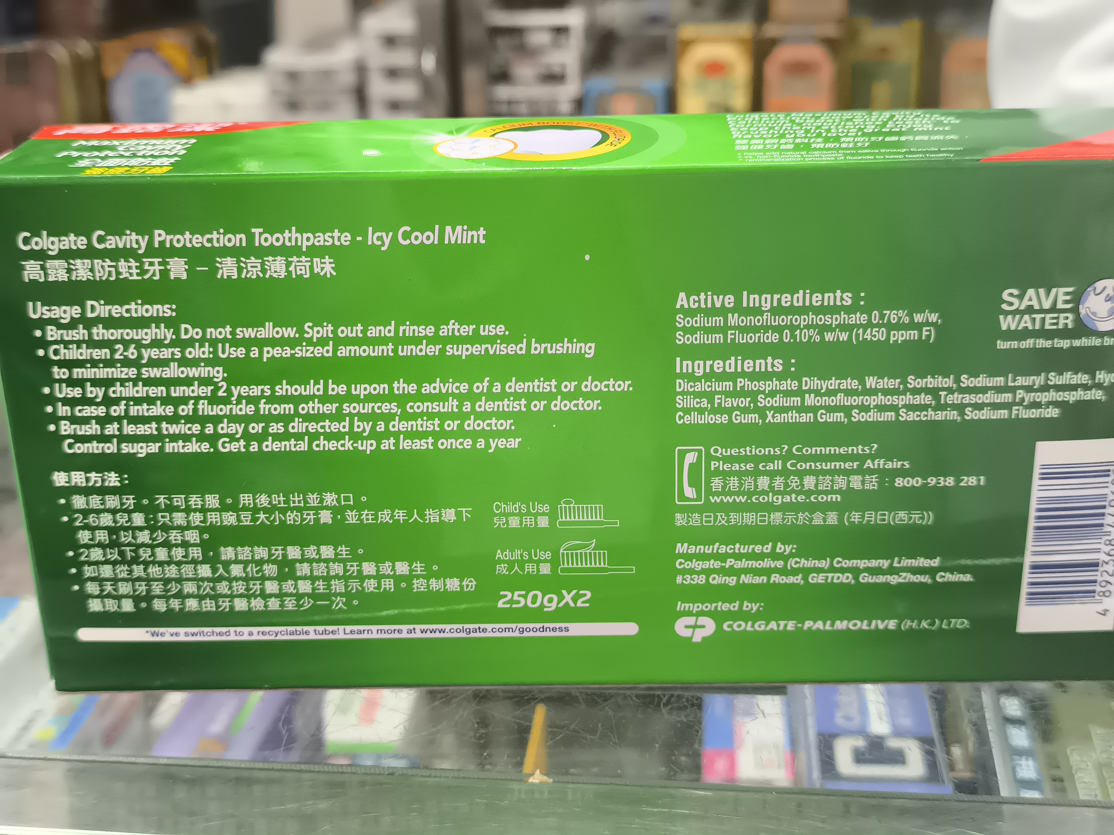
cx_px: 557
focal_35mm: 46
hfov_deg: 41.2
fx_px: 1480
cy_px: 418
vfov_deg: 31.5
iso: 250
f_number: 1.65
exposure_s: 1/100
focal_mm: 6.14
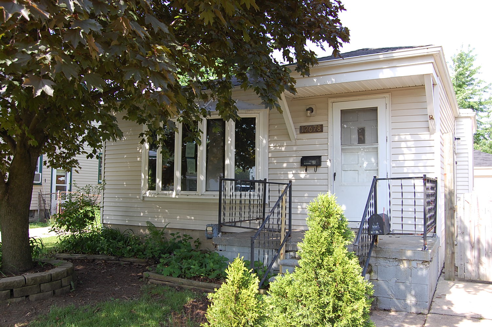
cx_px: 246
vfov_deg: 43.5
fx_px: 410
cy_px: 164
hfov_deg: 62.0
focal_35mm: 30
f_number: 6.3
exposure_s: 1/160
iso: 200
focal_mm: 20
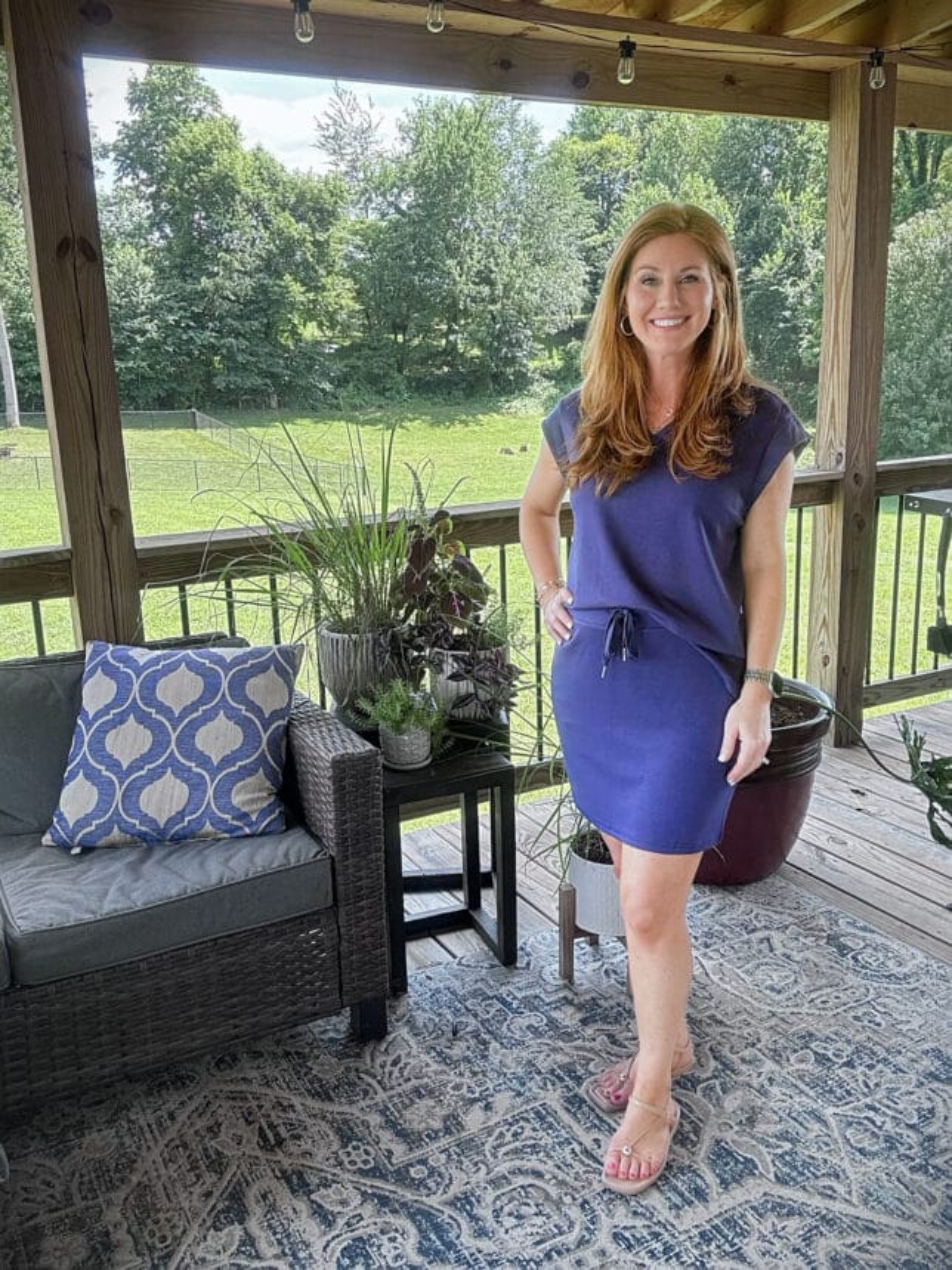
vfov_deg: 60.0
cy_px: 635
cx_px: 476
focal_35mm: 30
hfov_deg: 46.8
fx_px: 1100
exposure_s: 1/122
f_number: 1.9
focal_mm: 2.69
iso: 32
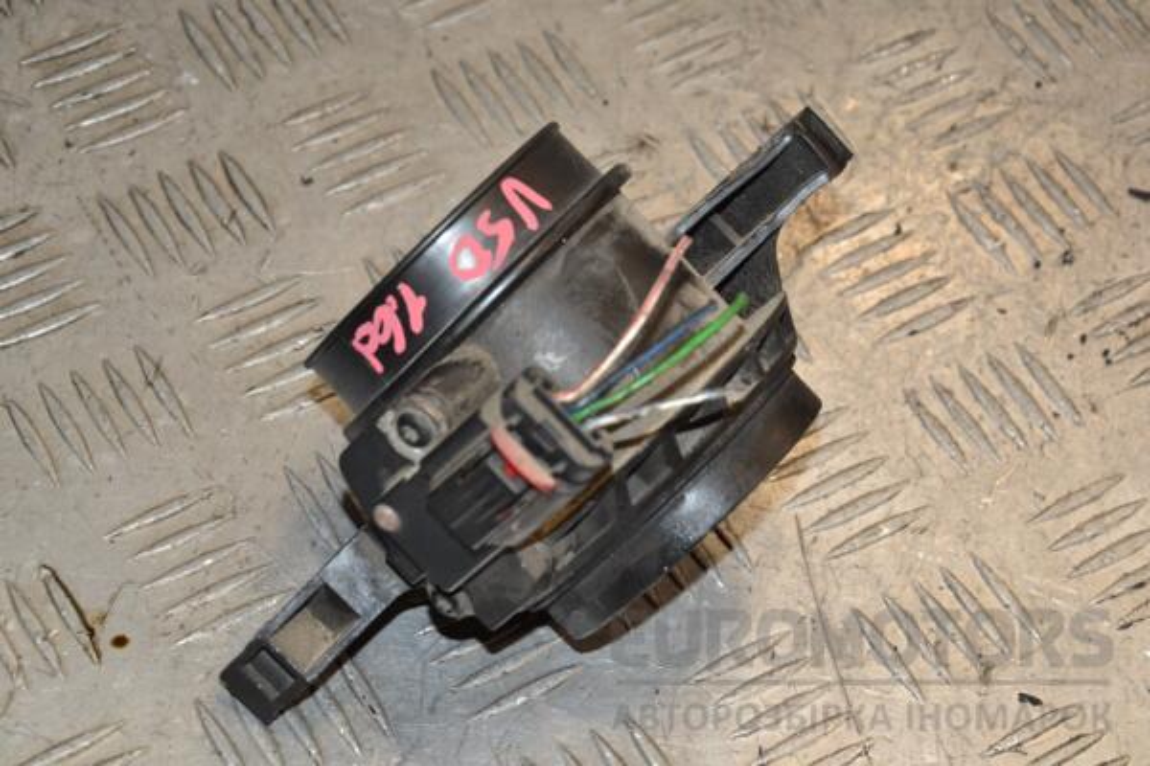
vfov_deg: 13.0
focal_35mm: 105
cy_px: 383
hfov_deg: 19.5
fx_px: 3354
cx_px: 575
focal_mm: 70
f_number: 8
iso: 800
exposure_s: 1/200
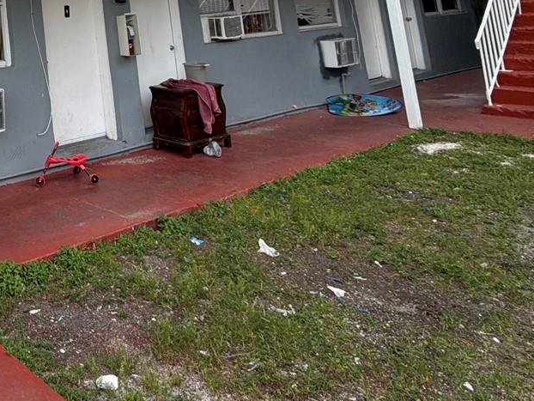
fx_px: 556
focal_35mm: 36
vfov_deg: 33.5
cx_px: -74
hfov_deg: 40.0
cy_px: -60
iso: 40
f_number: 2.2
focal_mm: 2.22
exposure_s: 1/531
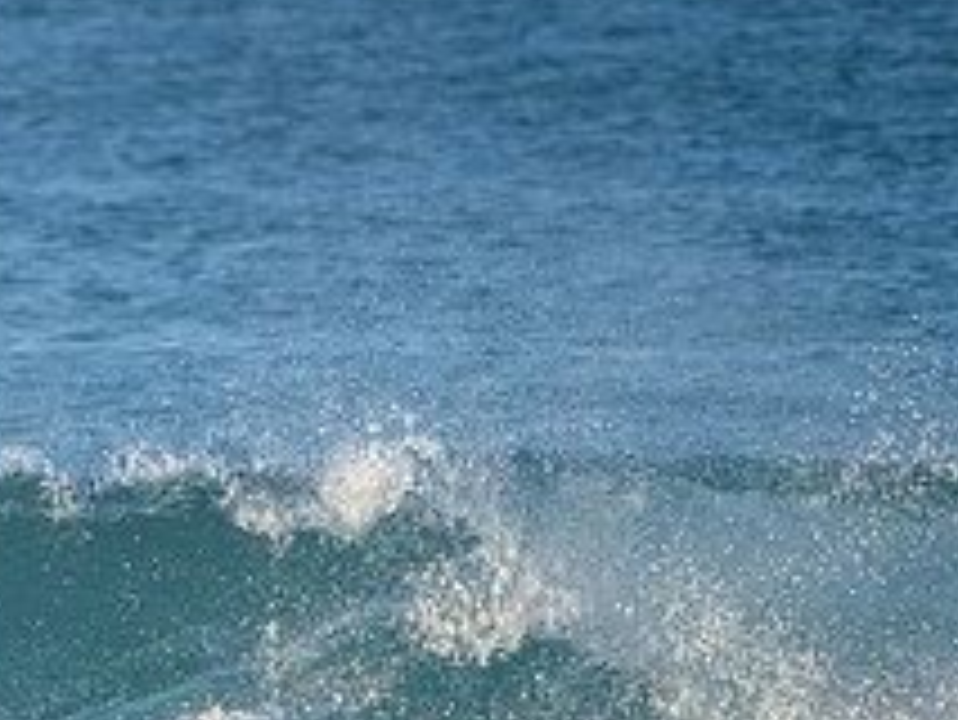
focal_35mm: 1410
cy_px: 690
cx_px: -199
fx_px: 39044
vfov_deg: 1.1
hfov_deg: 1.4
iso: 450
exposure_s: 1/2000
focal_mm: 500
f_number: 5.6
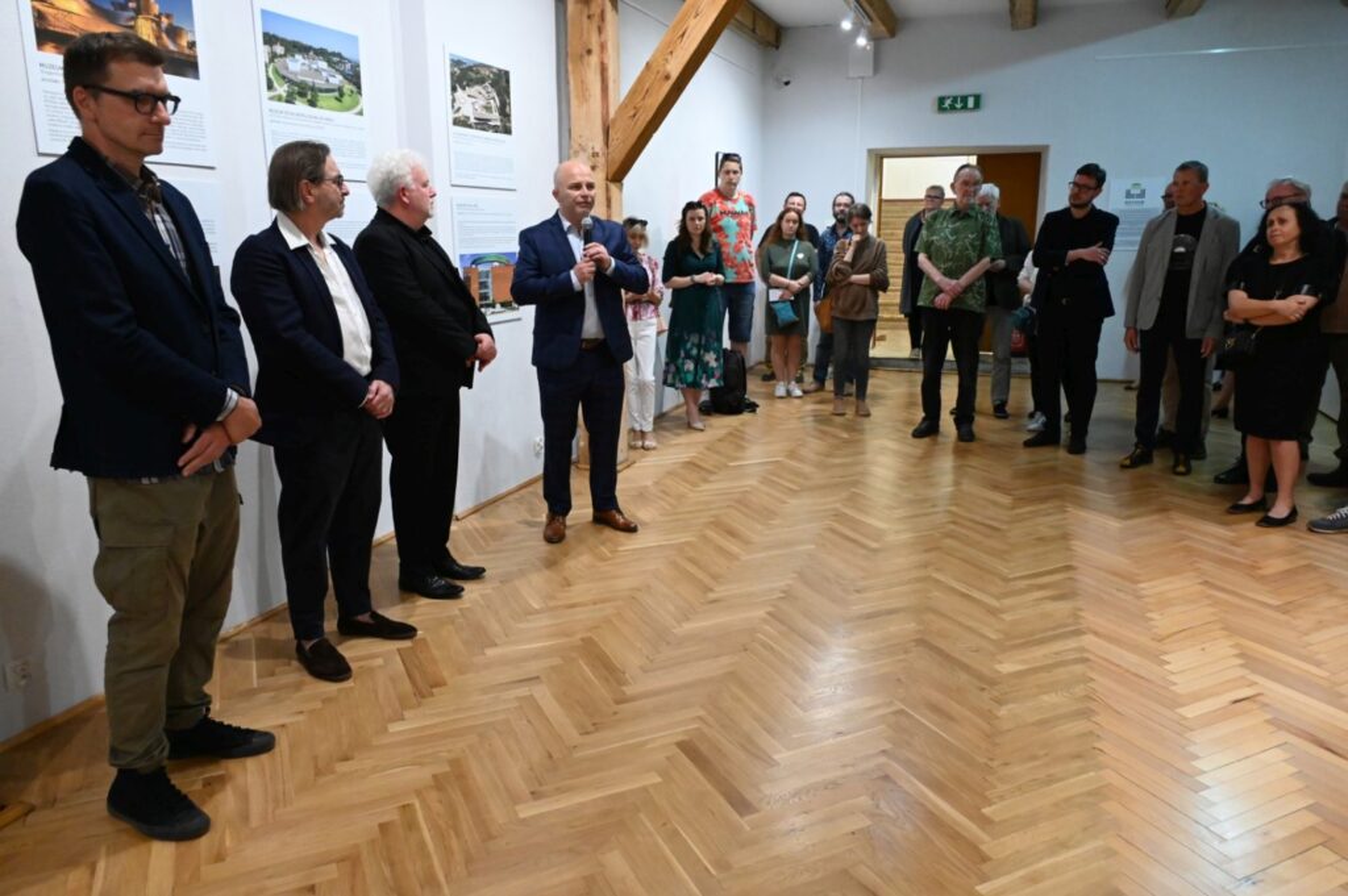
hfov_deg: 69.4
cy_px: 448
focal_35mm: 26
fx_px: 973
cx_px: 674
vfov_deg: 49.5
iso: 8000
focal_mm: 26
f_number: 5
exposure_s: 1/100
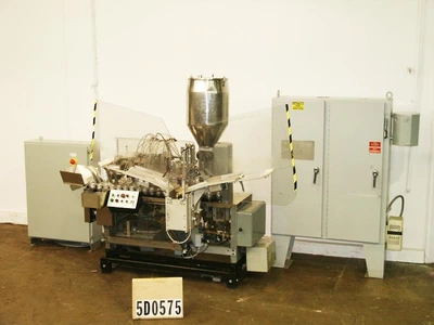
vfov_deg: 28.6
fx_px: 639
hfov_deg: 37.5
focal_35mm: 51
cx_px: 217
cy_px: 162
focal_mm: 10.64
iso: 200
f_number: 3.6
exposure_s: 1/90
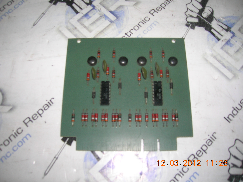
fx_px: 238
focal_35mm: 34
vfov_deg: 41.7
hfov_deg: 54.0
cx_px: 122
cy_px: 91
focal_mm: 5.7
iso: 50
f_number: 2.9
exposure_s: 1/60.1
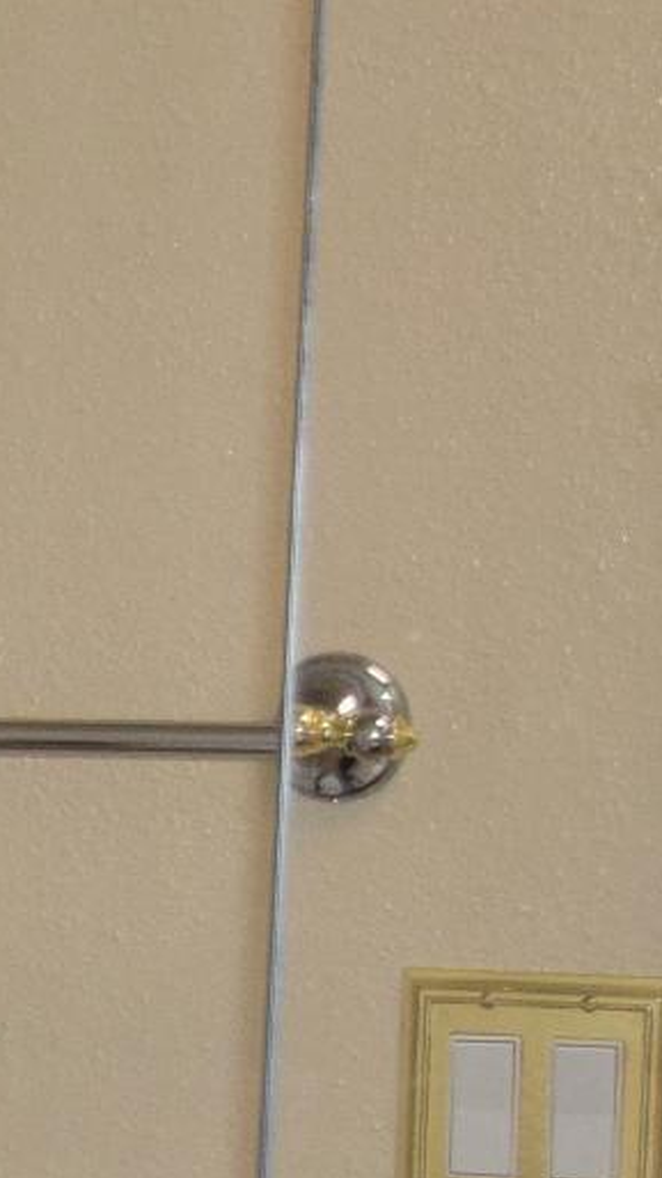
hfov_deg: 5.2
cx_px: -1393
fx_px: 6868
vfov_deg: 9.6
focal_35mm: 220
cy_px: 1572
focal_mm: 24
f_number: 4
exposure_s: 1/60
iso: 800
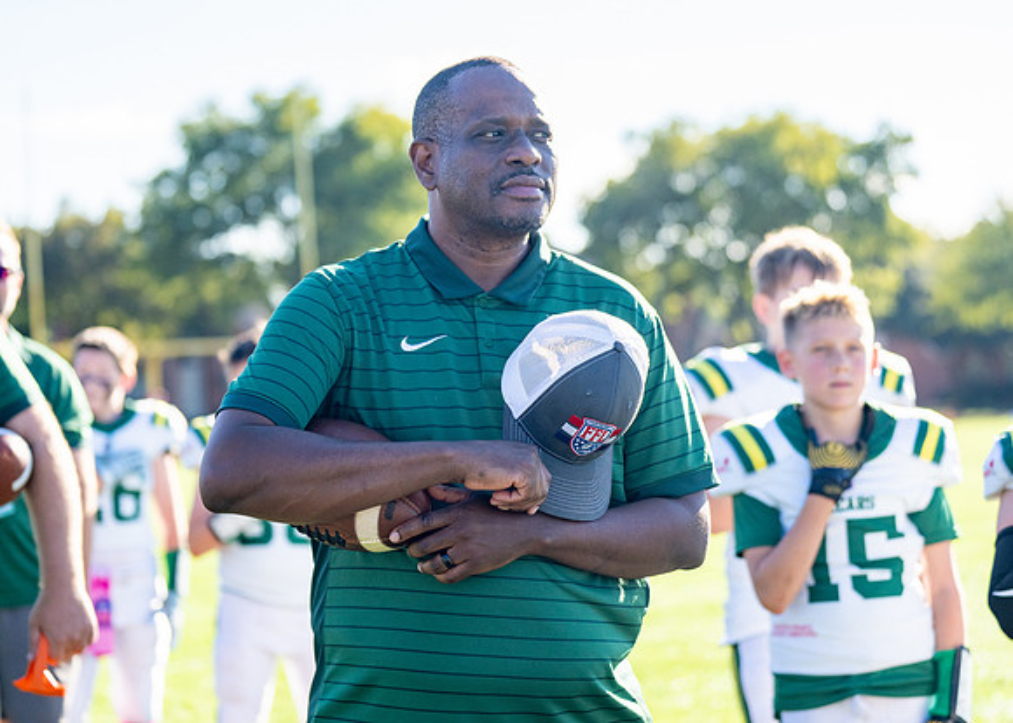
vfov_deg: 15.8
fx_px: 2606
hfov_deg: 22.0
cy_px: 360
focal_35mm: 91
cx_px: 486
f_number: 2.8
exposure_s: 1/3200
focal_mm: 70
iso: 500
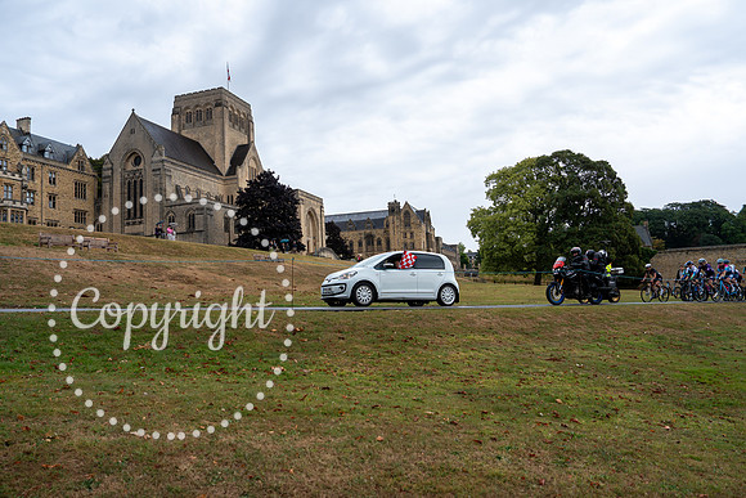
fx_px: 497
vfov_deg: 53.2
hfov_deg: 73.7
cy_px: 249
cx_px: 373
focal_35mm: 24
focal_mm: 24
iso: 320
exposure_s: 1/800
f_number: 4
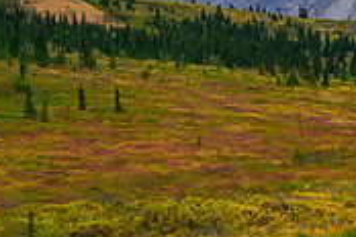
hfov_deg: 8.8
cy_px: 125
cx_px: 205
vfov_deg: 5.9
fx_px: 2304
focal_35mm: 233
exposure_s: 1/80
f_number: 16
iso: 640
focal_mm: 70
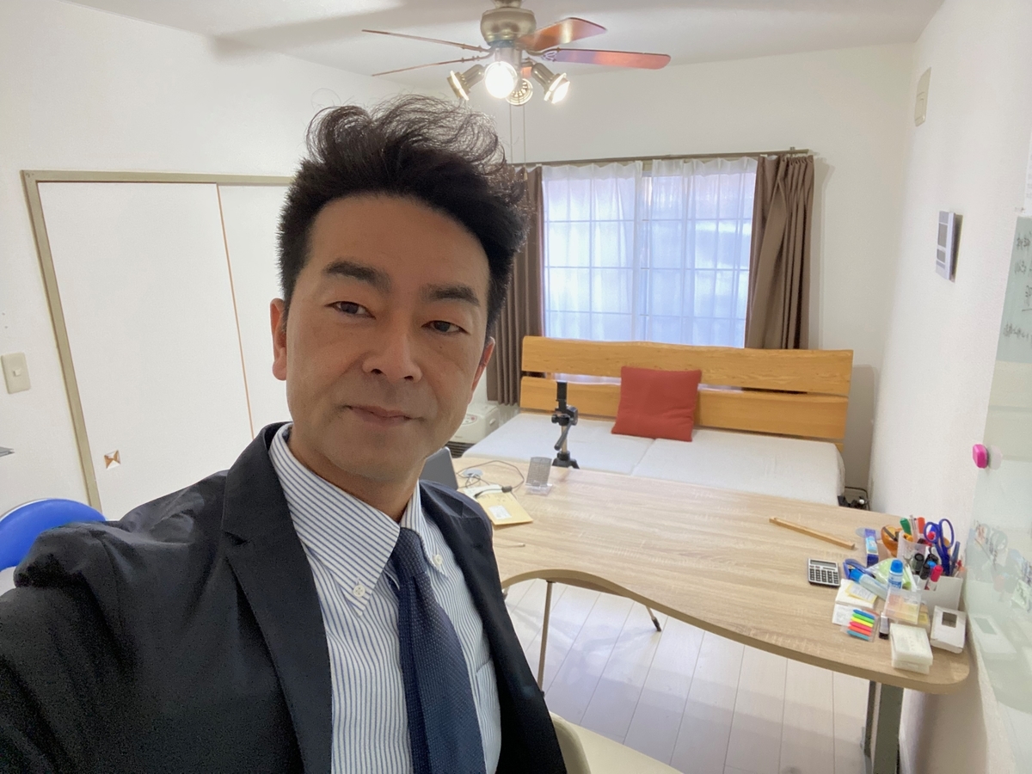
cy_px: 387
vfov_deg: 58.9
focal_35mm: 23
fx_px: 686
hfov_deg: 73.9
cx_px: 516
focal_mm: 2.71
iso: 320
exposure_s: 1/33
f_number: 2.2
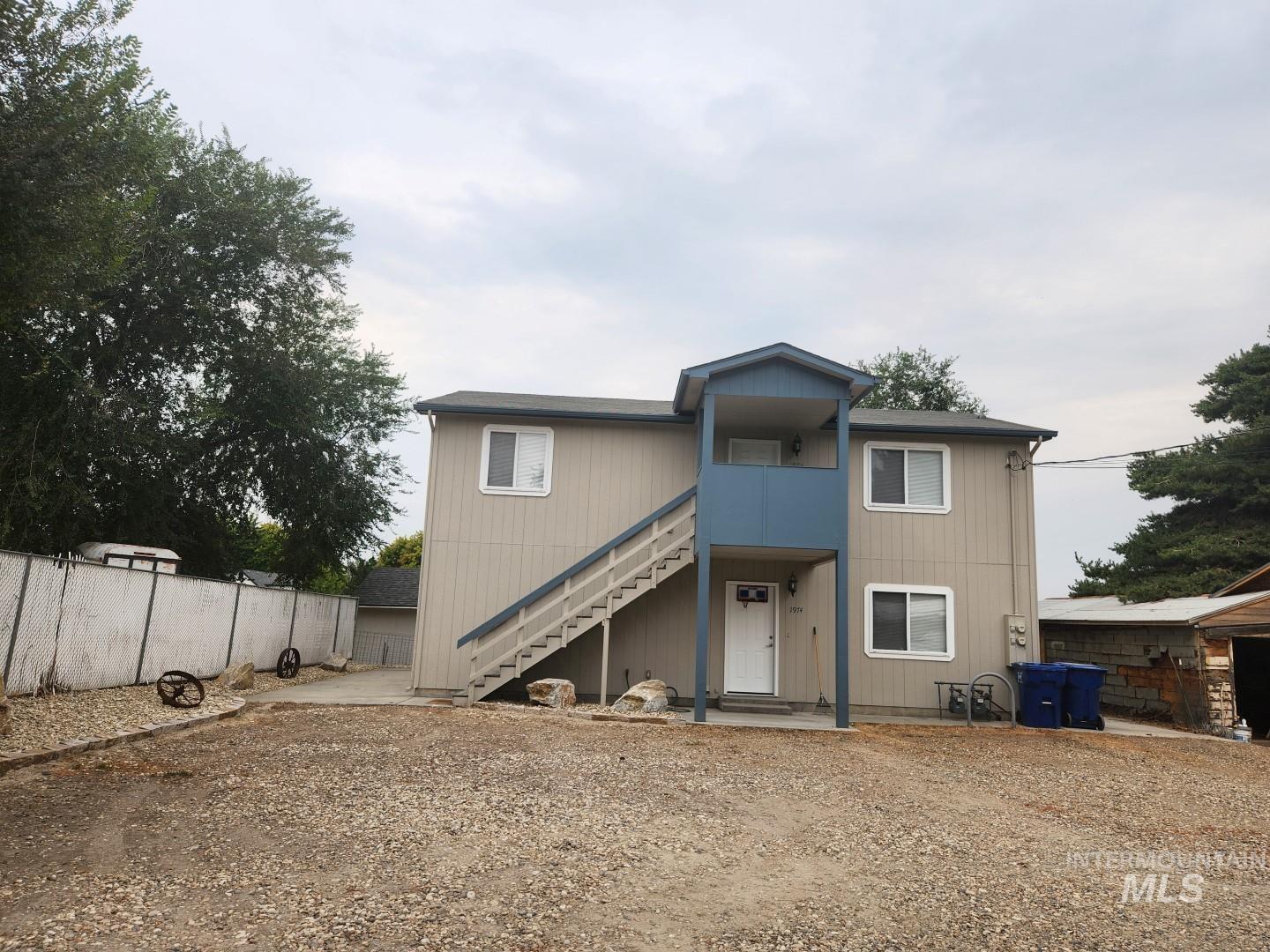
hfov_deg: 73.9
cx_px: 635
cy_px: 476
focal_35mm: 23
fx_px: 844
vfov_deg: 58.9
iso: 20
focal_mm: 5.4
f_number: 1.8
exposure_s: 1/1395
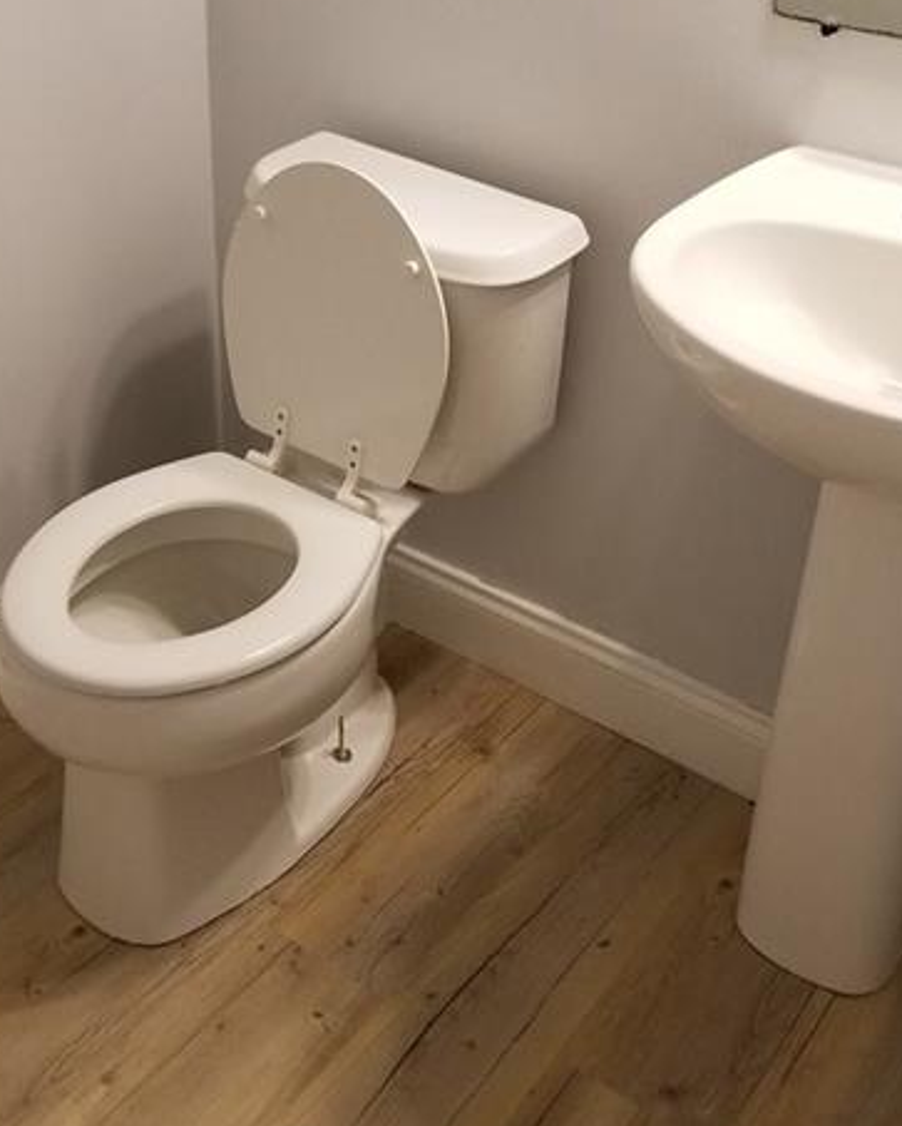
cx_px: 480
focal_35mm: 43
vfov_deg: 41.9
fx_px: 1433
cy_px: 318
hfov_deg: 34.9
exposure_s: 1/60
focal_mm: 4.3
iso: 160
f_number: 1.7
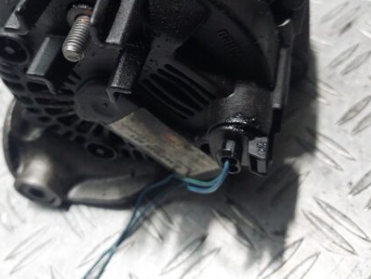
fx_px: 386
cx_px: 135
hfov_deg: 50.7
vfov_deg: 39.2
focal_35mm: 36
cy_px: 93
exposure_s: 1/100
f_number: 1.8
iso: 200
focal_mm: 5.23
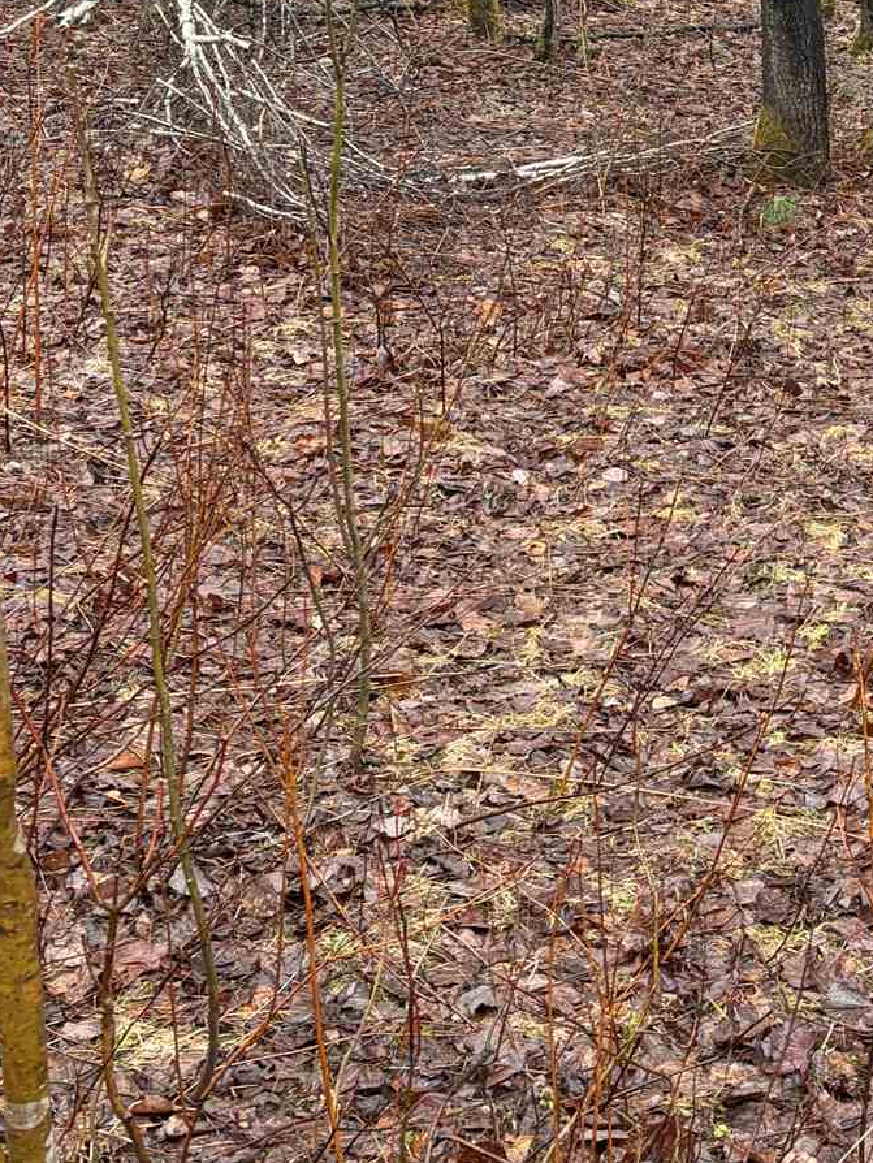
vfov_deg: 27.9
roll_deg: +3.9
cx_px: 941
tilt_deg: -13.0
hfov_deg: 21.0
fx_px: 2252
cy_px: 108
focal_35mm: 67
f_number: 1.6
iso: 100
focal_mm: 5.96
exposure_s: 1/217
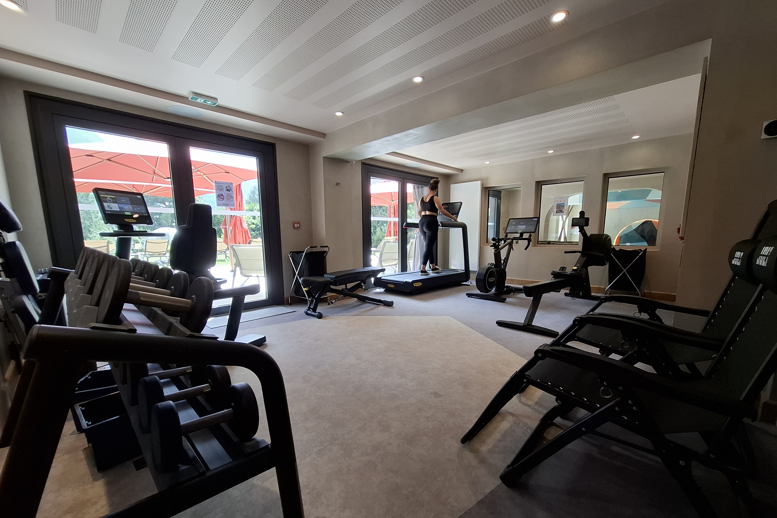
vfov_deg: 80.9
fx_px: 302
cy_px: 288
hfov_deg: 104.3
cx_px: 391
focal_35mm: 14
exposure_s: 1/50
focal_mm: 1.74
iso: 40
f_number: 2.2
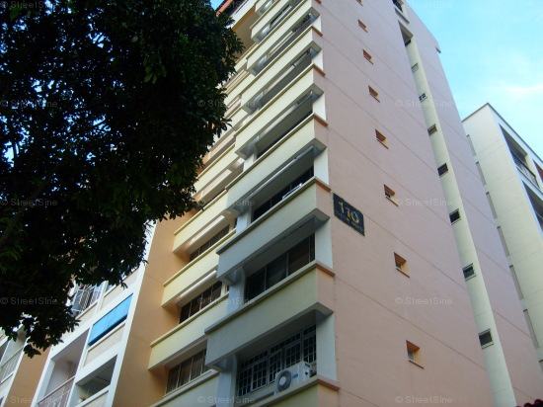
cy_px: 204
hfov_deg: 52.6
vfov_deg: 40.7
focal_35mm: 35
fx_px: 549
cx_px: 272
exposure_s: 1/60
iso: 80
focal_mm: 5.8
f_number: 2.8
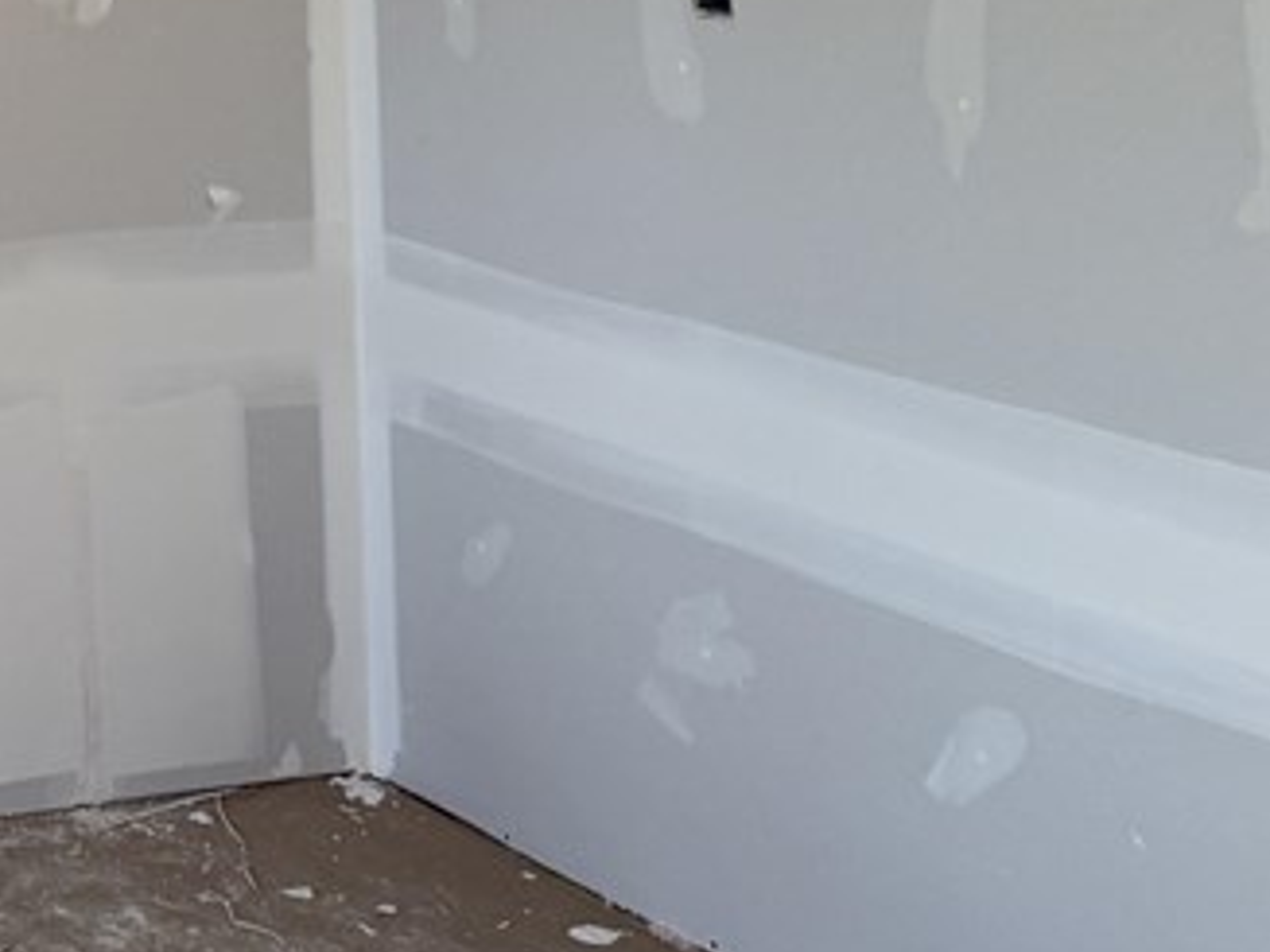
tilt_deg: +2.9
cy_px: -651
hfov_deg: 17.4
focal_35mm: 94
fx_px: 3447
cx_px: -936
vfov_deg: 14.2
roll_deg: +2.5
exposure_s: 1/121
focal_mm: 6.76
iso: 100
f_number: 1.78
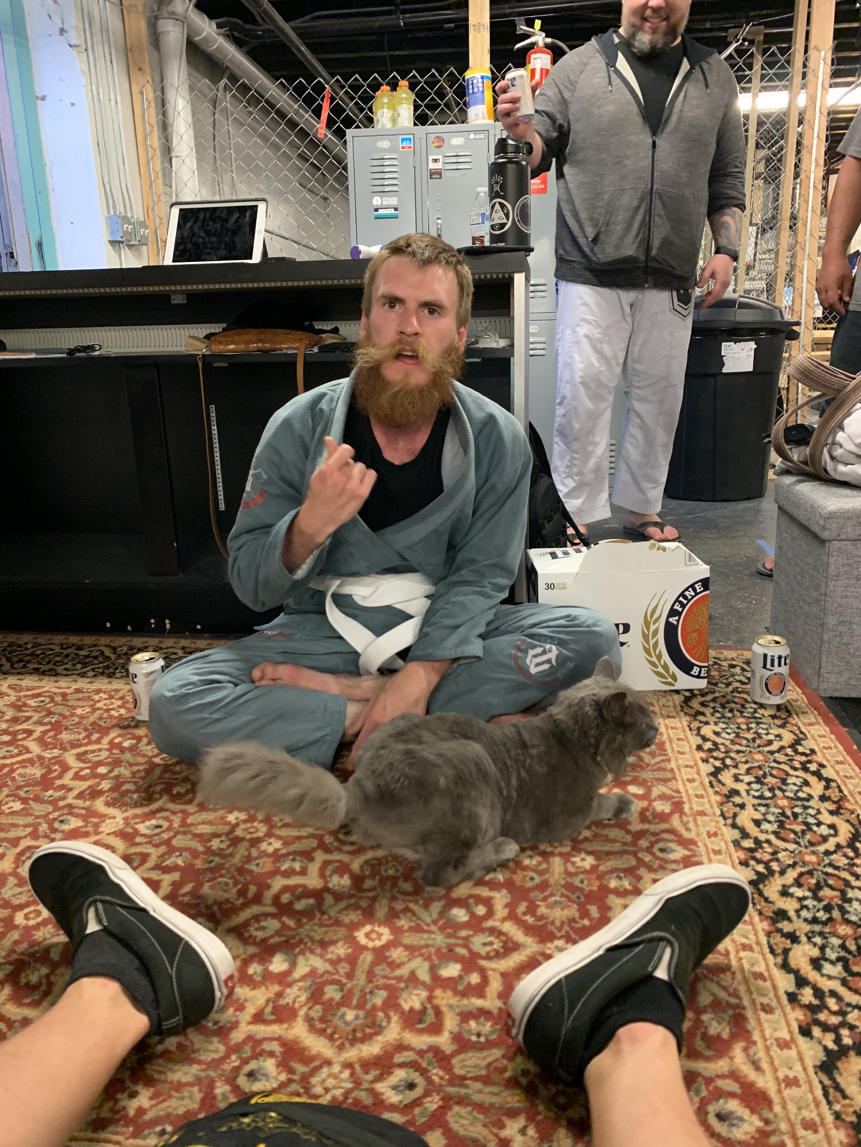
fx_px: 862
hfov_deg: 53.1
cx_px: 430
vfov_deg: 67.3
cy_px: 574
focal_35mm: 26
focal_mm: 4.25
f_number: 1.8
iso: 400
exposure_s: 1/40
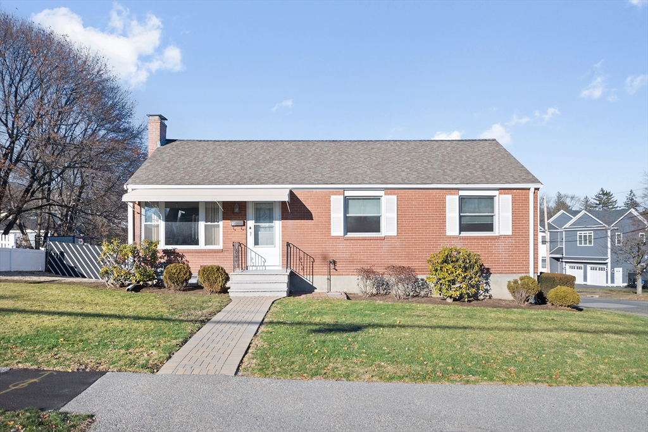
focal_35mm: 30
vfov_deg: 43.6
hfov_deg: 61.9
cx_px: 324
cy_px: 216
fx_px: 540
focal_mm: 20
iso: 500
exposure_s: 1/4000
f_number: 4
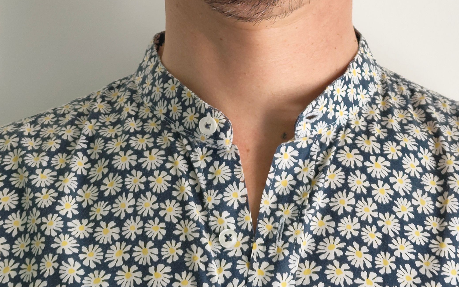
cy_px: -101
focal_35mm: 104
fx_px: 1301
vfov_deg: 12.2
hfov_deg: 20.0
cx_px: 258
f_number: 1.88
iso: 422
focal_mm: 5.56
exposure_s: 1/100
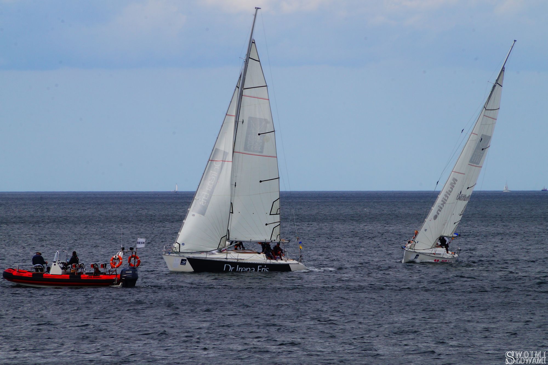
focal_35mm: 300
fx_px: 4564
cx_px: 274
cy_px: 182
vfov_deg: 4.6
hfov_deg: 6.9
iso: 160
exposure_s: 1/60
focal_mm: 200
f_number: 22
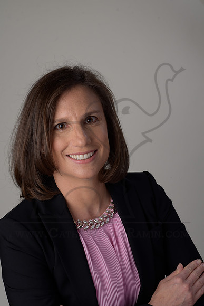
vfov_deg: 23.9
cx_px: 102
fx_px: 722
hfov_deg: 16.1
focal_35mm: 85
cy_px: 153
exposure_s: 1/100
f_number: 11
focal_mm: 85
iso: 125
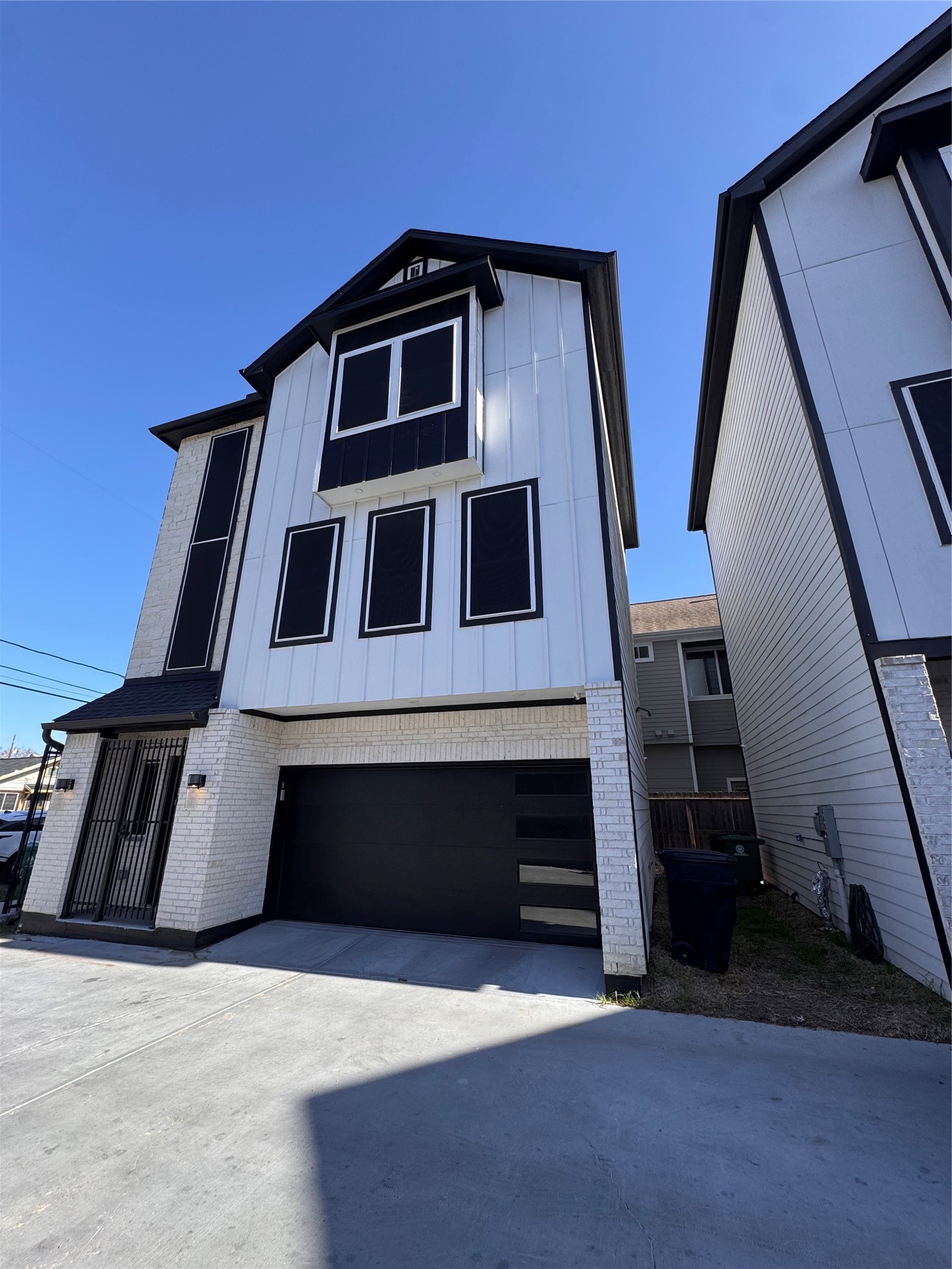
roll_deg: +0.4
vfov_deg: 102.1
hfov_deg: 85.7
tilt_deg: +18.6
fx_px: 513
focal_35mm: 14
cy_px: 634
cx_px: 476
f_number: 2.2
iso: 50
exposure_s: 1/675
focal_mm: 2.22
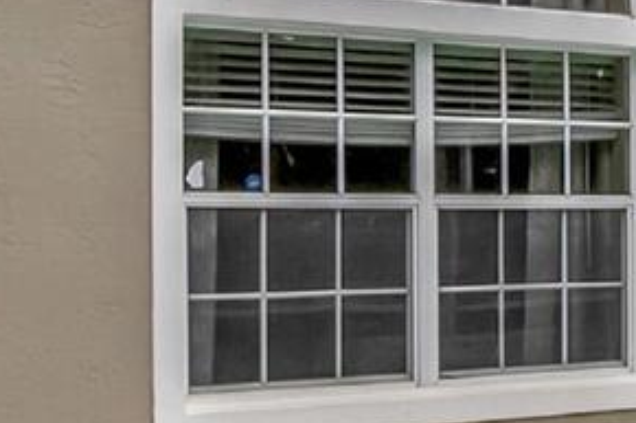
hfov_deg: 16.3
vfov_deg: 12.9
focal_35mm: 106
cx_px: 1129
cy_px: 277
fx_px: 1872
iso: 500
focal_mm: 10
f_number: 8
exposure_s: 1/400
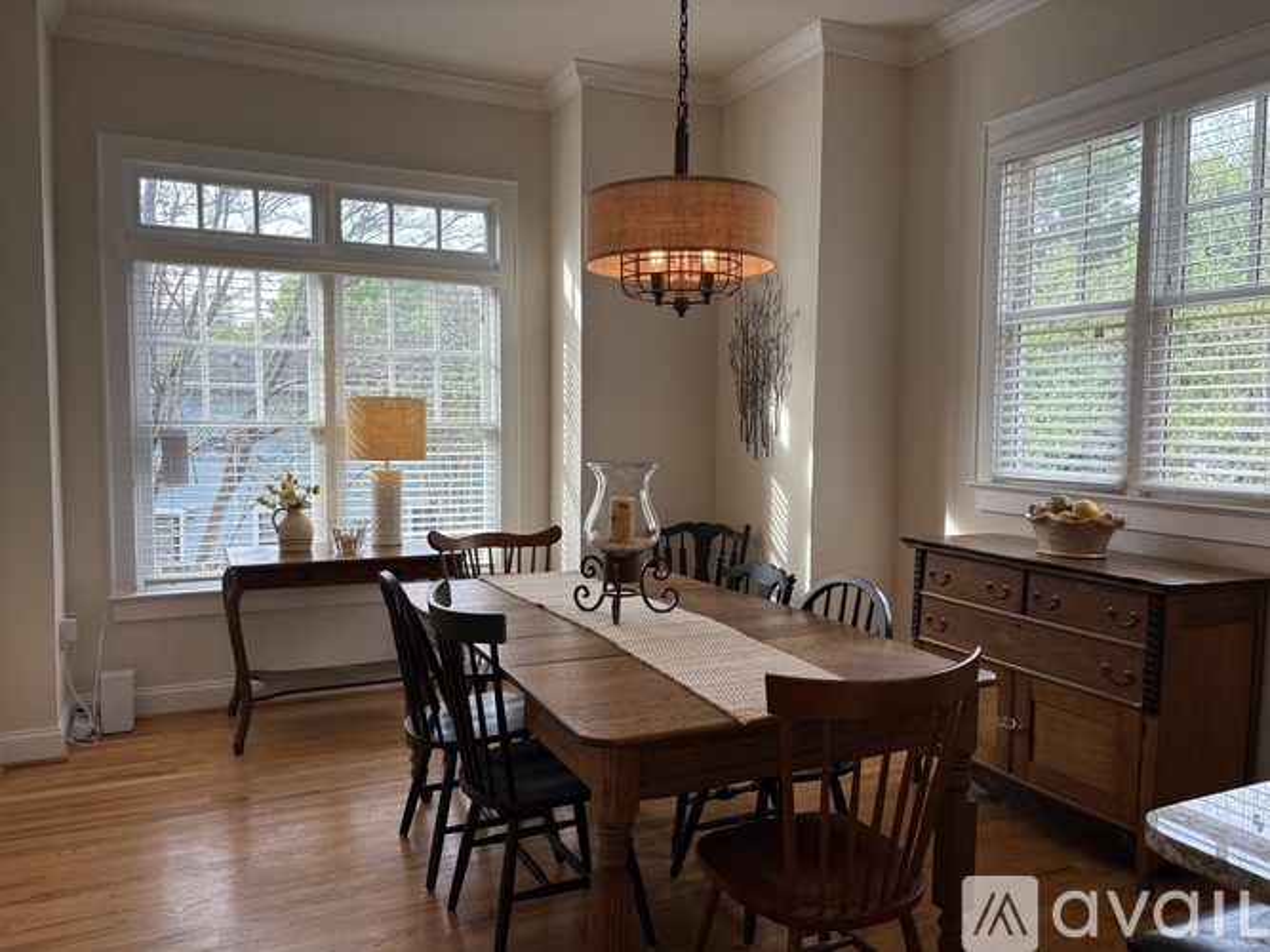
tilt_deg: -3.0
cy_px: 476
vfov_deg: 53.0
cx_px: 635
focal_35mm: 26
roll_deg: +0.4
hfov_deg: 67.3
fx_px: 954
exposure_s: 1/140
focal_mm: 5.96
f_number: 1.6
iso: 40
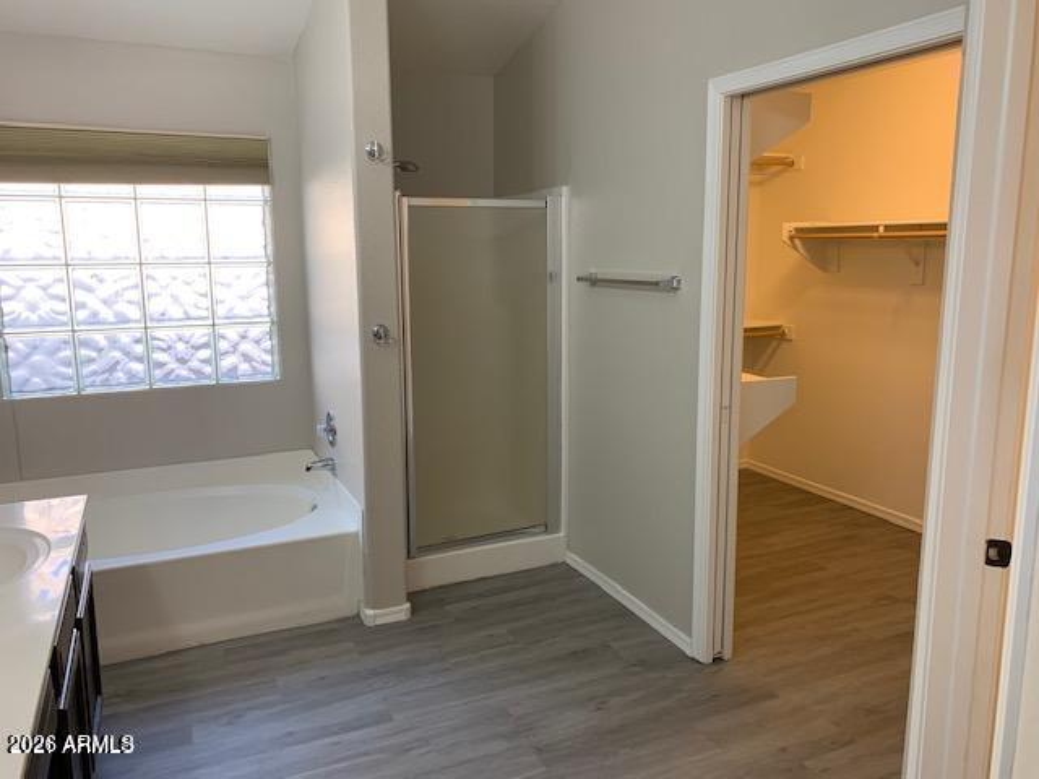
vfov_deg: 53.1
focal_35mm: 26
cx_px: 520
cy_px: 390
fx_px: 780
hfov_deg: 67.3
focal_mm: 4.25
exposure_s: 1/60
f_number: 1.8
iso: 125
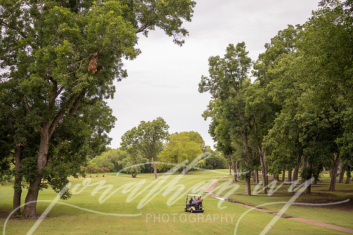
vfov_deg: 27.0
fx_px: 490
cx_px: 176
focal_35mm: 50
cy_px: 118
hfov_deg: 39.6
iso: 80
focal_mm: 50
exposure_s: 1/800
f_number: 2
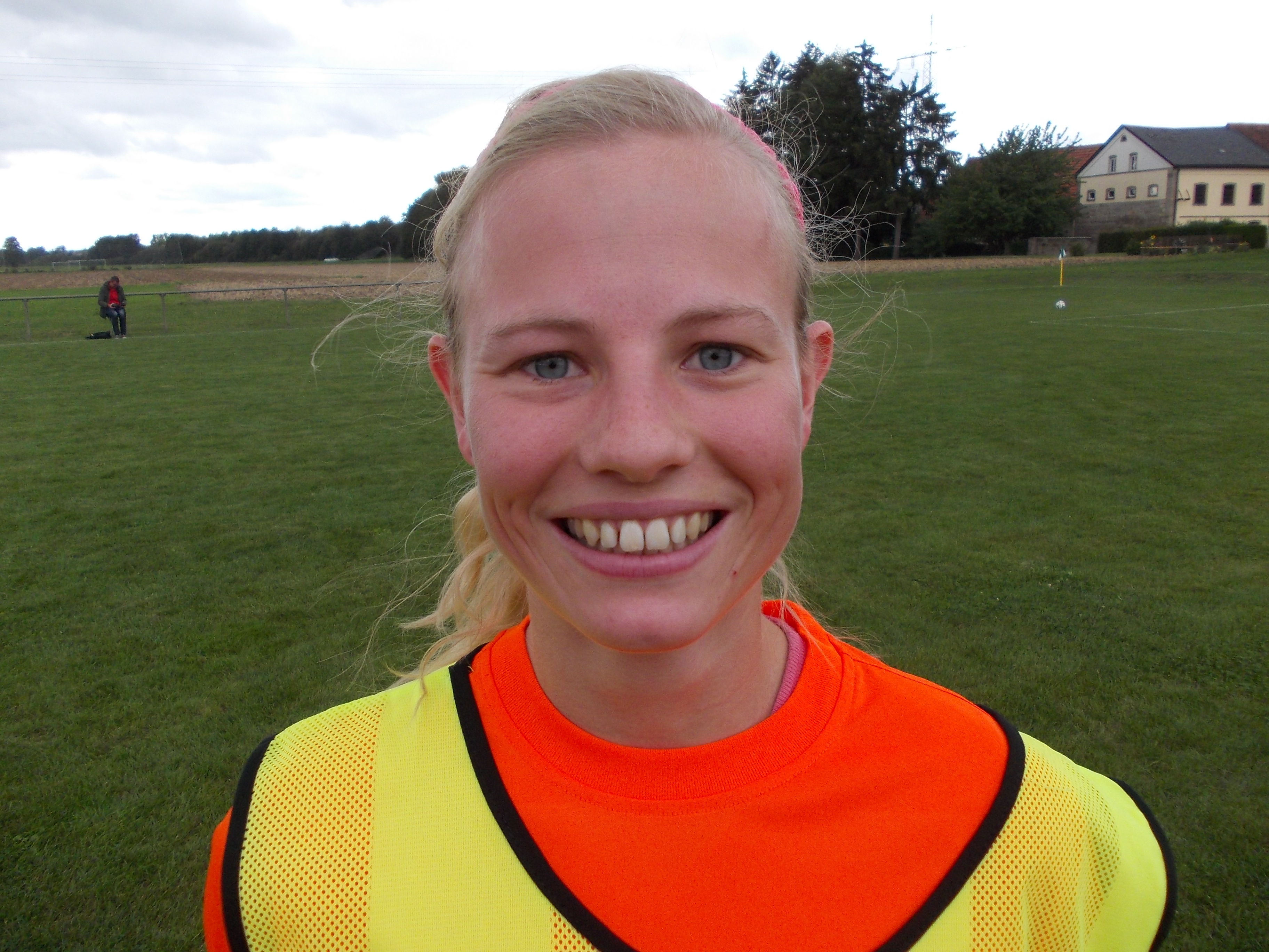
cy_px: 476
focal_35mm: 28
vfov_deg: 49.7
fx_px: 1026
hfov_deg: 63.4
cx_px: 634
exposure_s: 1/320
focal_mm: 4
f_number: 2.7
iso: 80
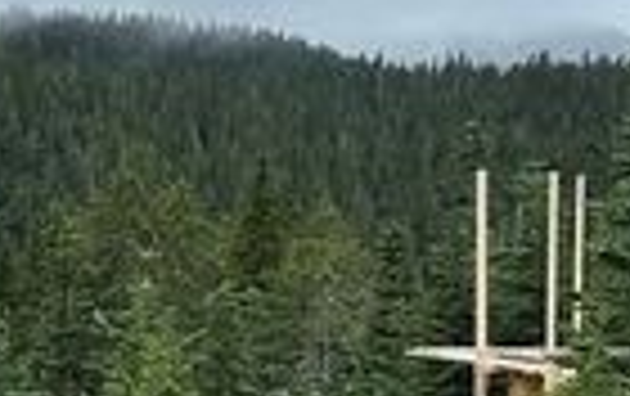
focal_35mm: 116
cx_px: -68
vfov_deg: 11.3
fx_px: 1995
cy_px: 112
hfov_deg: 17.3
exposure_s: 1/1639
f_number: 1.78
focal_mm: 6.86
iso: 80
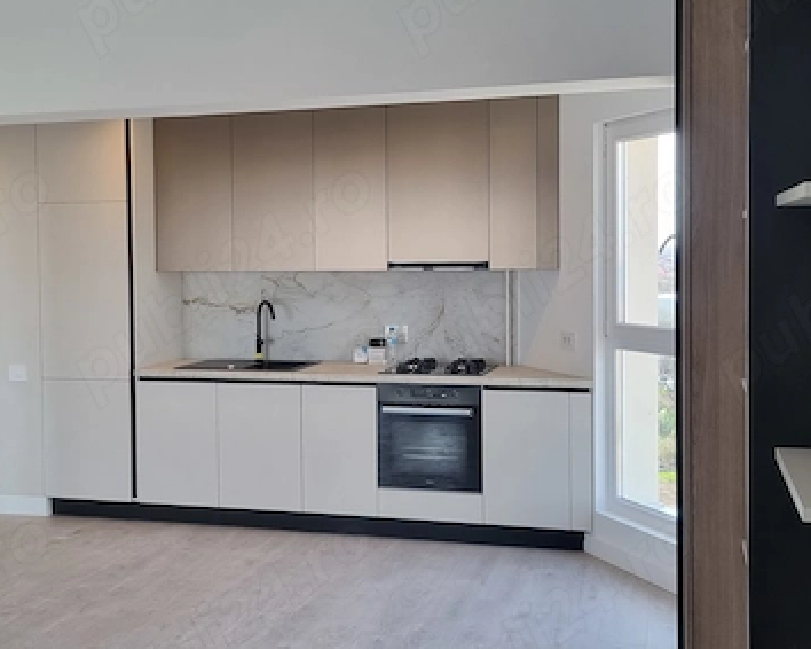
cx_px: 383
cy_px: 305
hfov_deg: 42.9
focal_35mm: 43
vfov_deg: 34.9
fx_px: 1032
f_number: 1.8
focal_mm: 5.4
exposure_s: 1/100
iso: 80
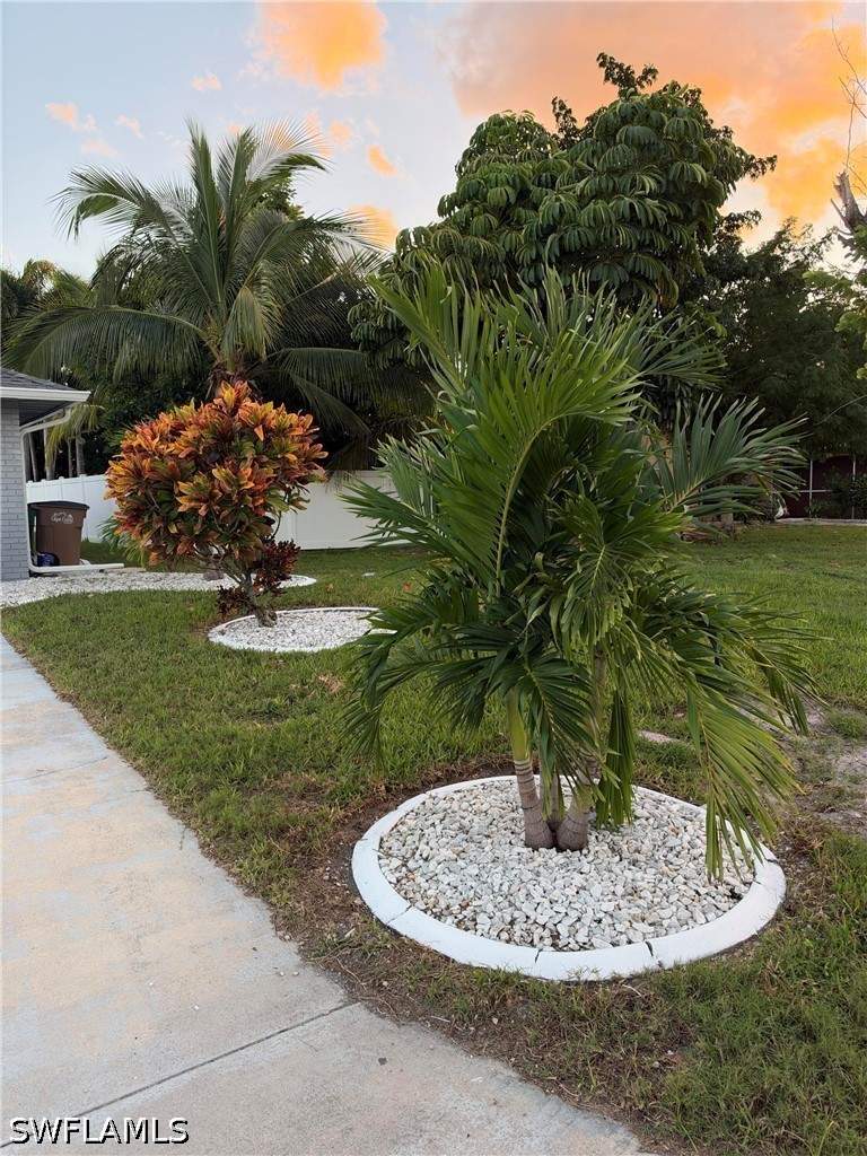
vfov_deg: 71.6
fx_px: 801
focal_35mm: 24
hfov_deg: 56.8
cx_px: 434
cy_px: 578
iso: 200
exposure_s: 1/225
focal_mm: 6.93
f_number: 1.8
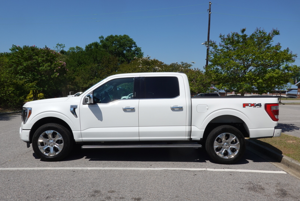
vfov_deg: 45.0
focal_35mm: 29
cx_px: 150
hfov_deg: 63.6
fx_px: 242
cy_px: 100
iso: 100
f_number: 11
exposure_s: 1/200
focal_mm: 10.83
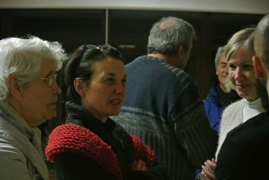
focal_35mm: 81
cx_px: 134
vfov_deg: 16.9
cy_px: 90
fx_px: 606
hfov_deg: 25.0
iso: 3200
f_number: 3.8
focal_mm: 30
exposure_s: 1/60
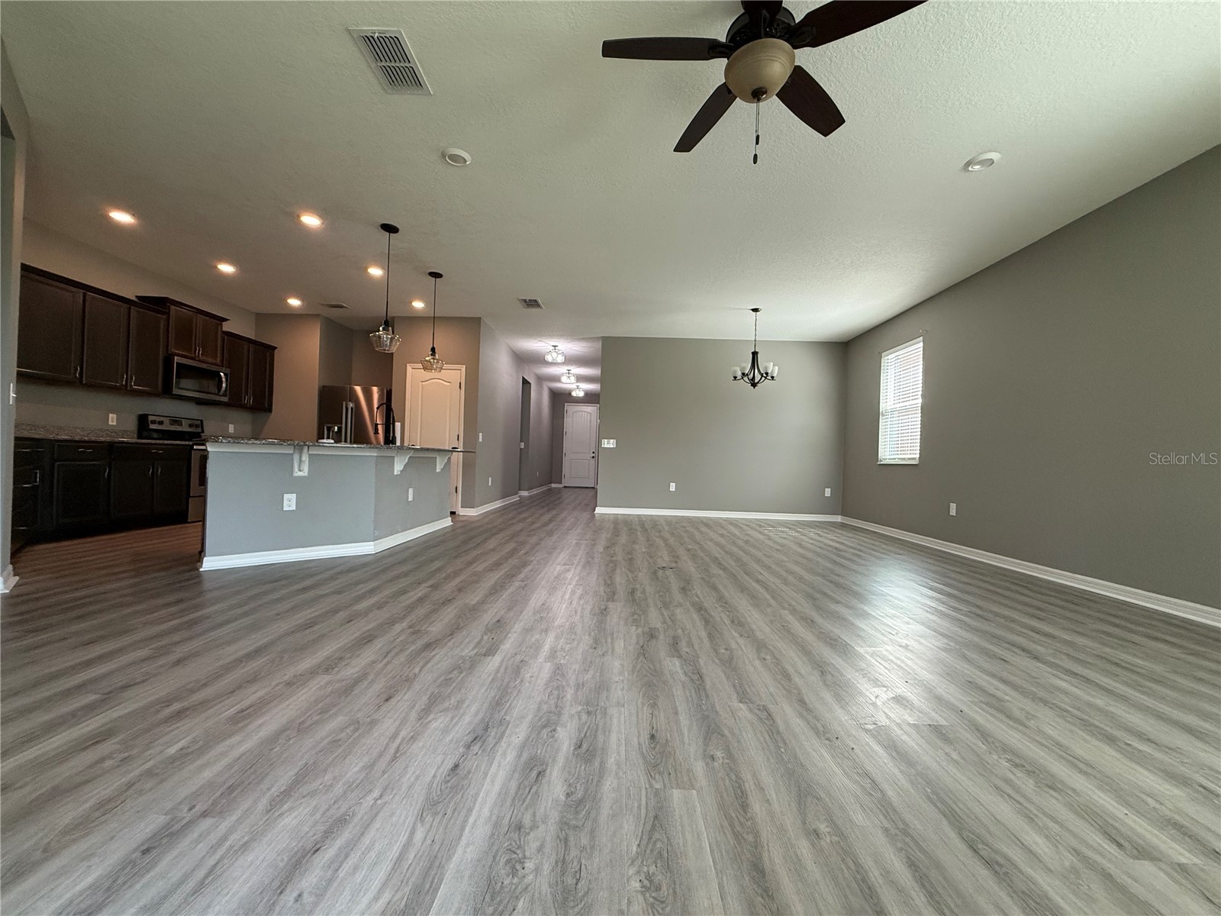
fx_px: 494
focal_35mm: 14
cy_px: 458
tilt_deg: +1.0
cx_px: 610
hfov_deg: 102.1
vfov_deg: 85.7
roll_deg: -1.8
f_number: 2.2
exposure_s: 1/120
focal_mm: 2.22
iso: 250
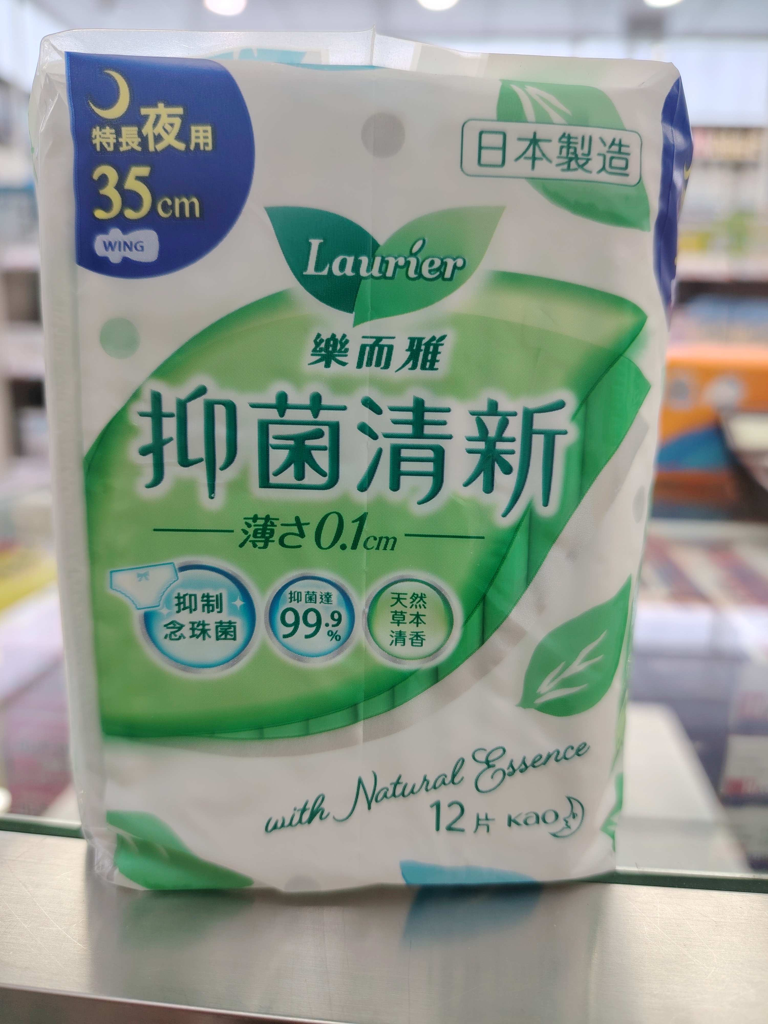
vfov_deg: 71.6
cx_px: 384
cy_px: 512
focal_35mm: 24
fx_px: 710
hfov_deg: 56.8
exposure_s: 1/100
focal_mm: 5.25
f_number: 1.75
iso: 135
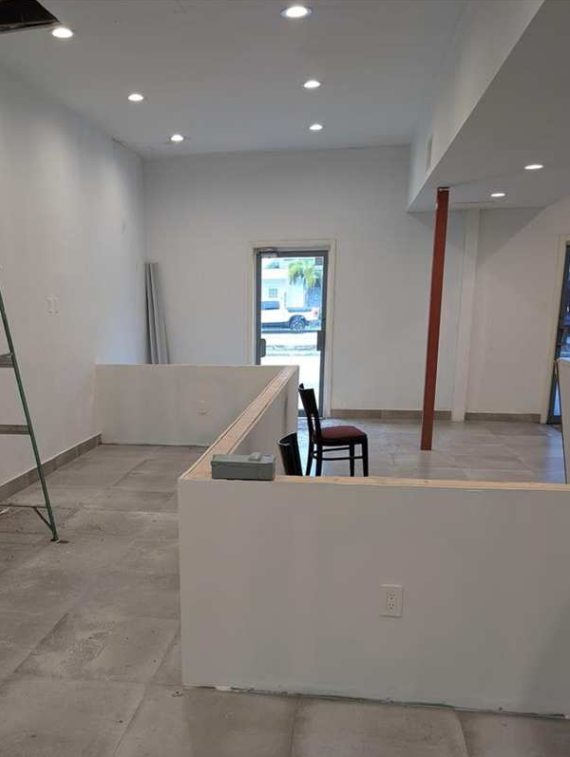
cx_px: 212
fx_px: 701
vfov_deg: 55.6
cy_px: 503
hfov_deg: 43.9
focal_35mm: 32
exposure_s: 1/40
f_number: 1.68
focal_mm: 6.9
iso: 30
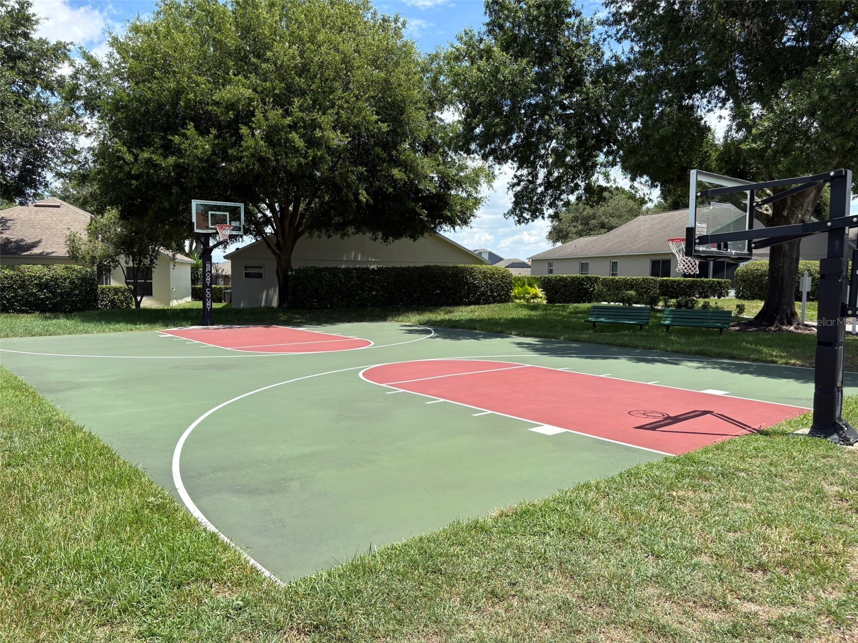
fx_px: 644
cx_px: 429
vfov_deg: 53.1
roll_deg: -0.4
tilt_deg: -4.7
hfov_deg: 67.3
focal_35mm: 26
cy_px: 322
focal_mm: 5.96
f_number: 1.6
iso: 50
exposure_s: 1/2208
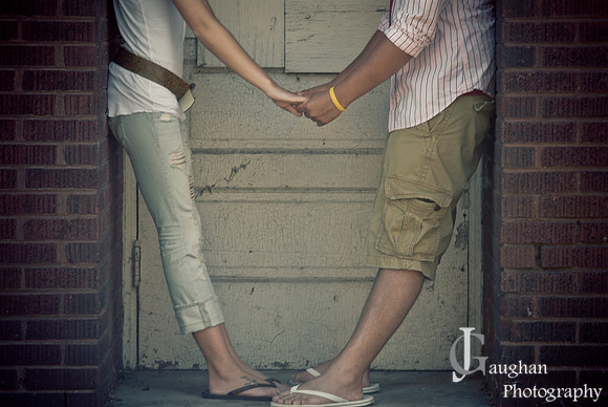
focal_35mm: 180
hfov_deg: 11.4
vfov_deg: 7.6
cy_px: 204
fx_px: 3043
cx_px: 304
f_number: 4
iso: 200
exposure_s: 1/160
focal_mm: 120
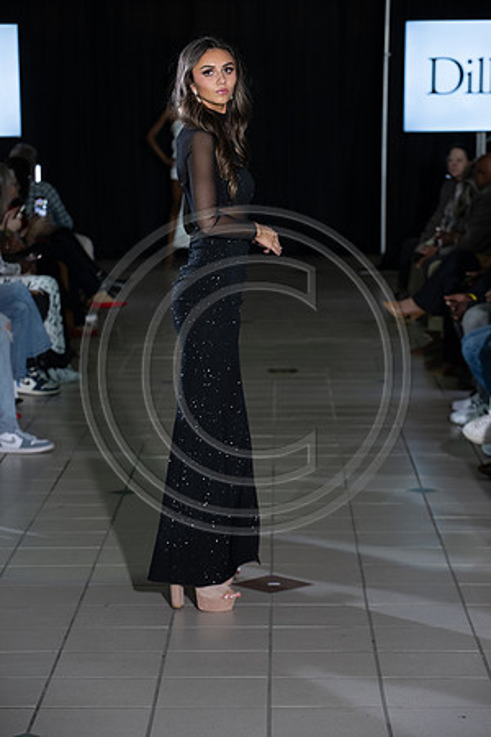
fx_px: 2291
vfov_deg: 18.3
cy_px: 368
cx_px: 246
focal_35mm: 112
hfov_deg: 12.2
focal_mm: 112
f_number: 5.6
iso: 1250
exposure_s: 1/160
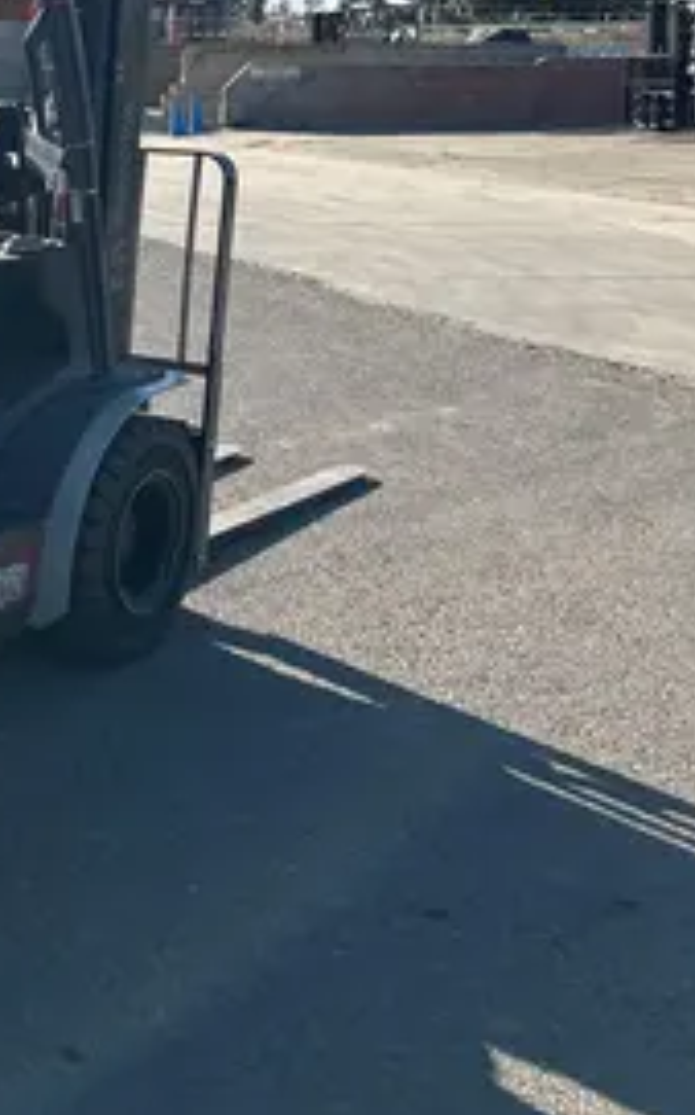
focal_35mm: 56
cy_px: 311
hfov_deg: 20.2
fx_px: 1700
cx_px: -313
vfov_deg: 35.7
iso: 50
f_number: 1.5
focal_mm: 5.7
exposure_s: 1/4630
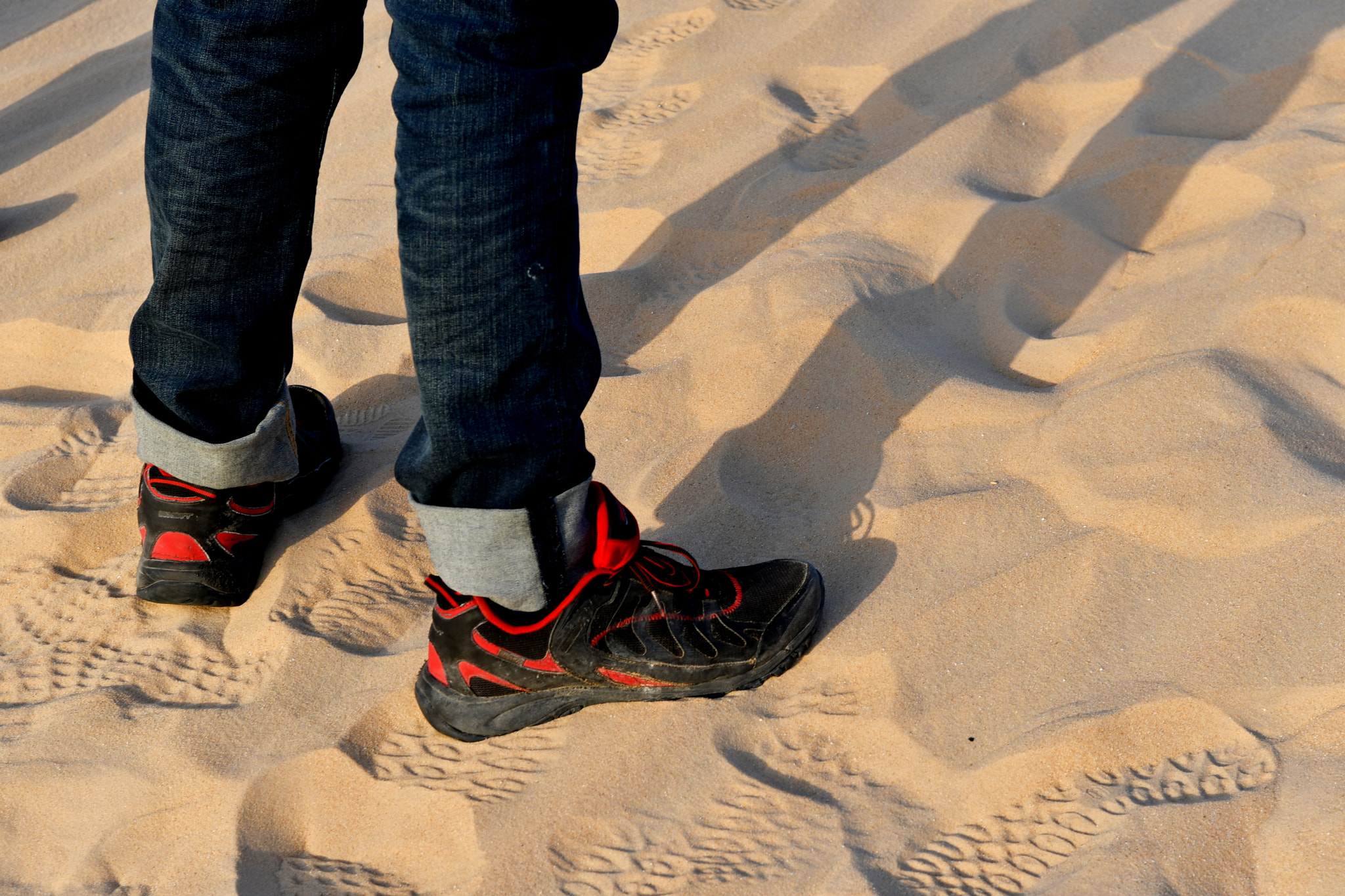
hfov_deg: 24.6
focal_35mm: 82
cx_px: 672
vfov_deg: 16.6
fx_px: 3082
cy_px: 448
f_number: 8
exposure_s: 1/200
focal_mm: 55
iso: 100
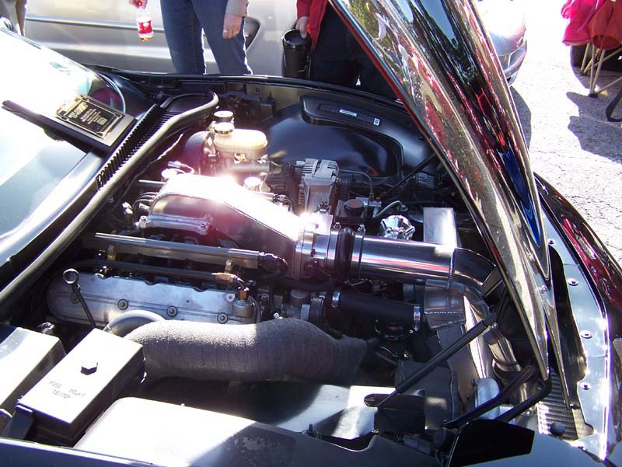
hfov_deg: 49.0
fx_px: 683
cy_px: 234
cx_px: 311
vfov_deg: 37.8
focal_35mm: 38
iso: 80
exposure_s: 1/160
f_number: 2.8
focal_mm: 6.3
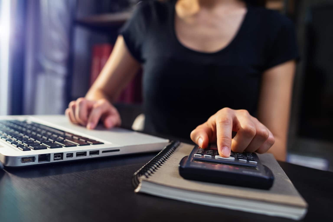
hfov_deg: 60.6
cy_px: 114
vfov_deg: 42.6
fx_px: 284
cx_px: 151
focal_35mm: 31
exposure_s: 1/50
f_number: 2.8
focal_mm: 28
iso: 320
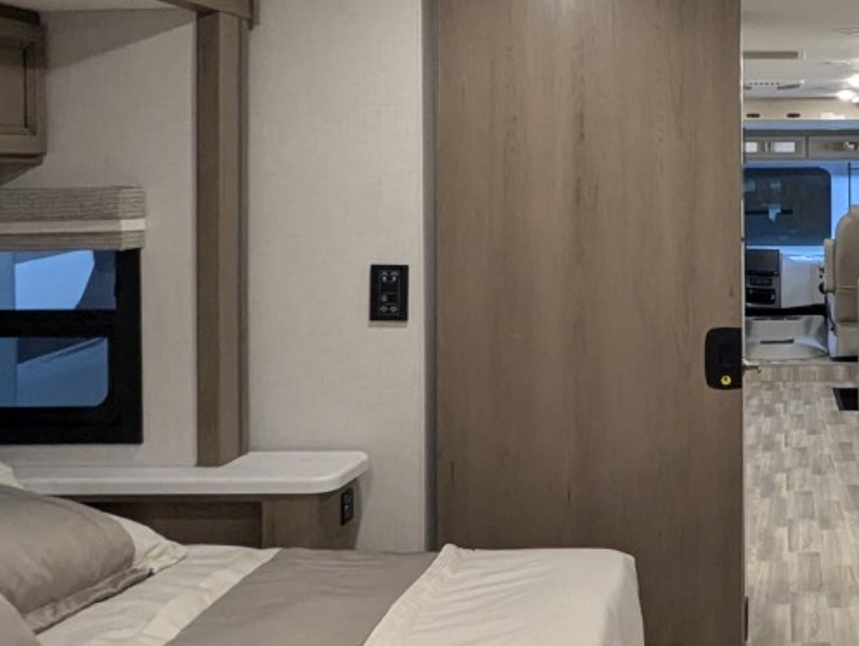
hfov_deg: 38.9
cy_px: 177
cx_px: 784
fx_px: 1118
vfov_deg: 31.8
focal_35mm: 45
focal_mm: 2.35
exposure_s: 1/108
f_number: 2.2
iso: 323
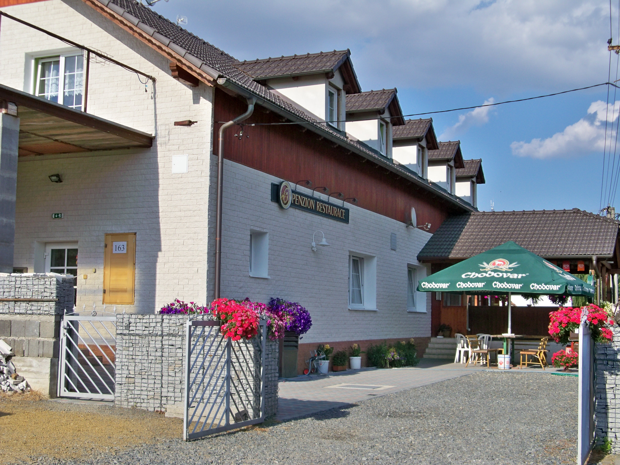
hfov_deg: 38.2
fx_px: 896
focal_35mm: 50
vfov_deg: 29.1
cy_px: 232
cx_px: 310
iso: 80
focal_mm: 8.8
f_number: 3.8
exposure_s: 1/640
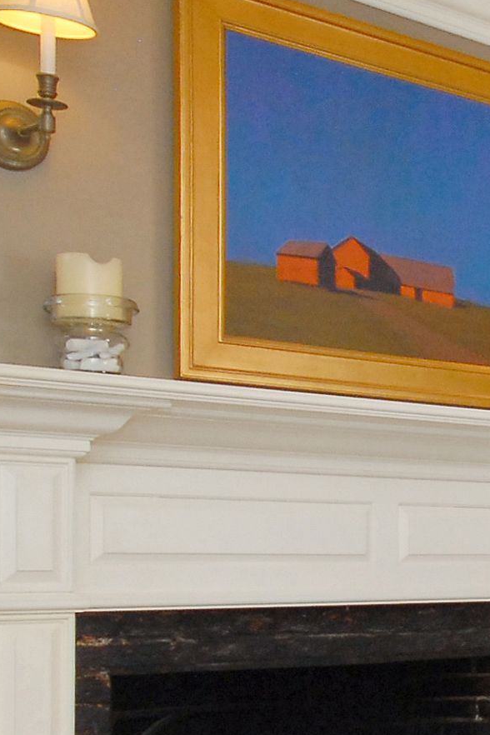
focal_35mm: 66
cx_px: 978
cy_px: 692
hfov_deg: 16.1
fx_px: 1347
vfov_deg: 29.0
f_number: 5
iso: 500
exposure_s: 1/60
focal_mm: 10
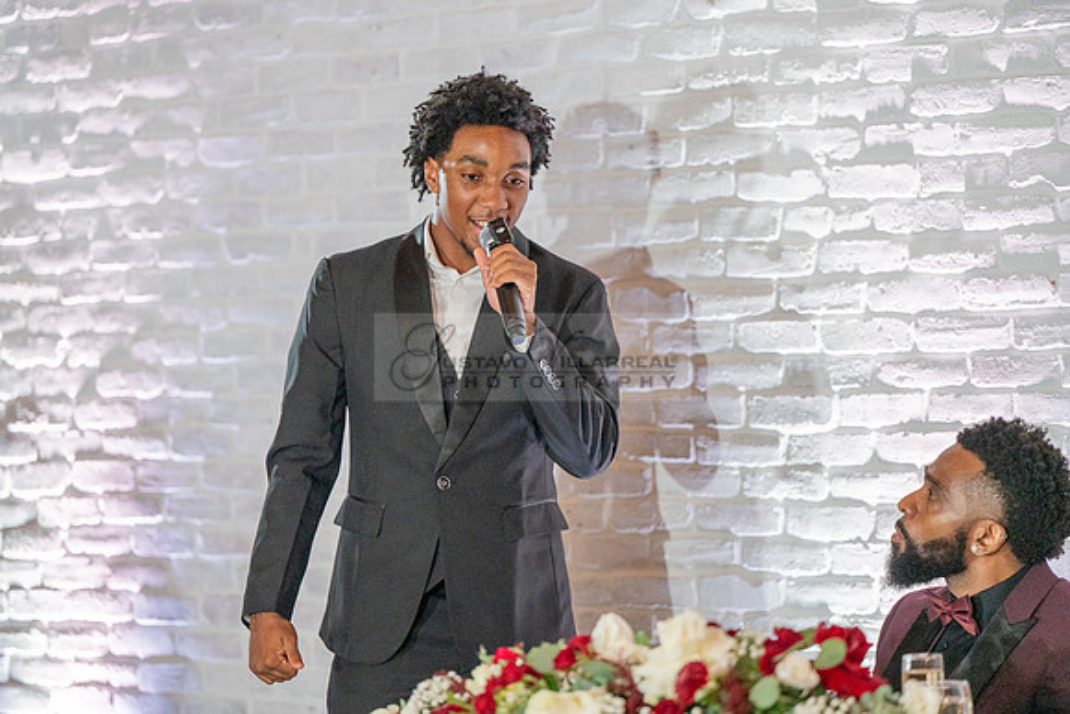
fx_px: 4578
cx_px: 482
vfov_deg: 8.9
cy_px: 321
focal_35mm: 154
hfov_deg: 13.3
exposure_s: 1/320
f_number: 2.8
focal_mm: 140
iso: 1600
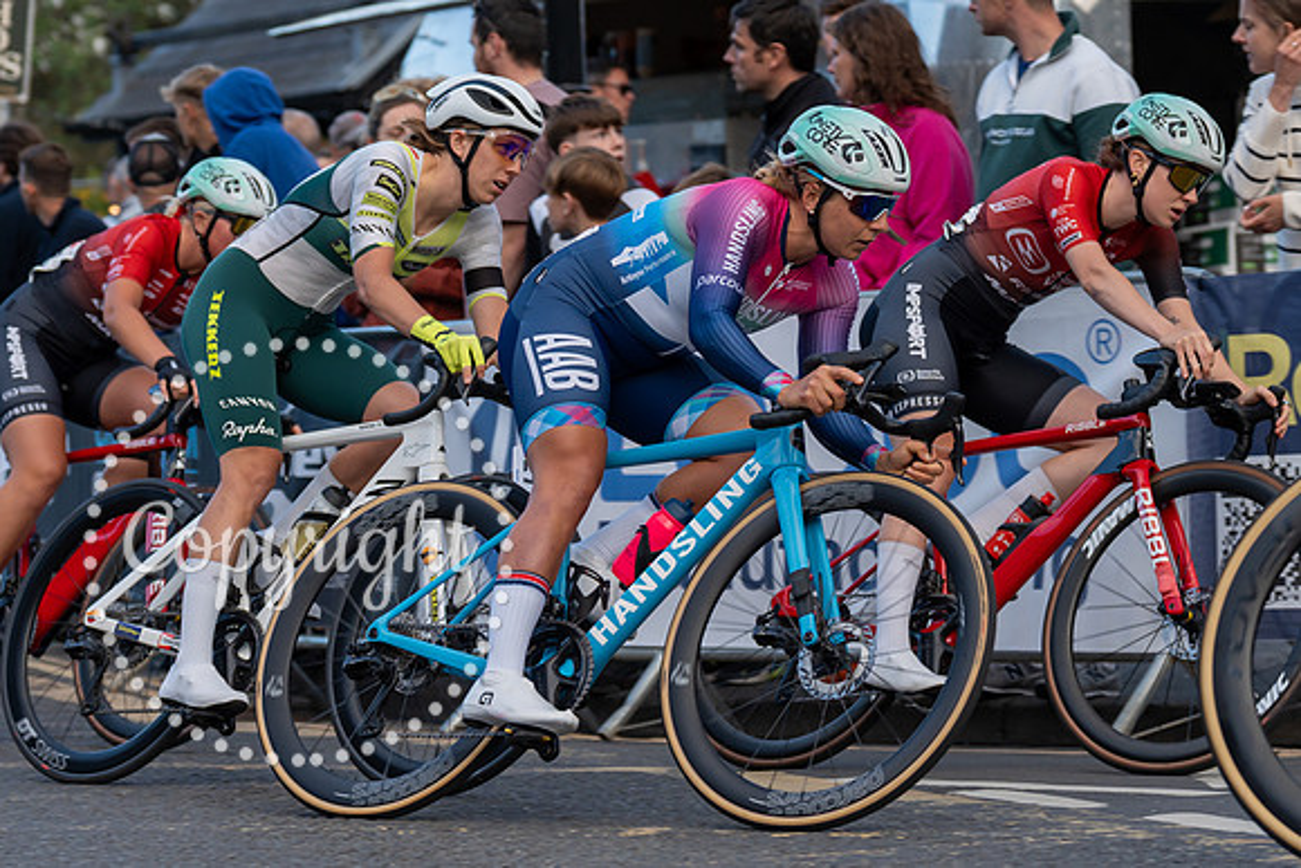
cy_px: 326
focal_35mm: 133
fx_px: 4812
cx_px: 773
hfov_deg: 15.4
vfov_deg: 10.3
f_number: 3.2
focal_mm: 77
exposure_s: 1/1000
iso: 320
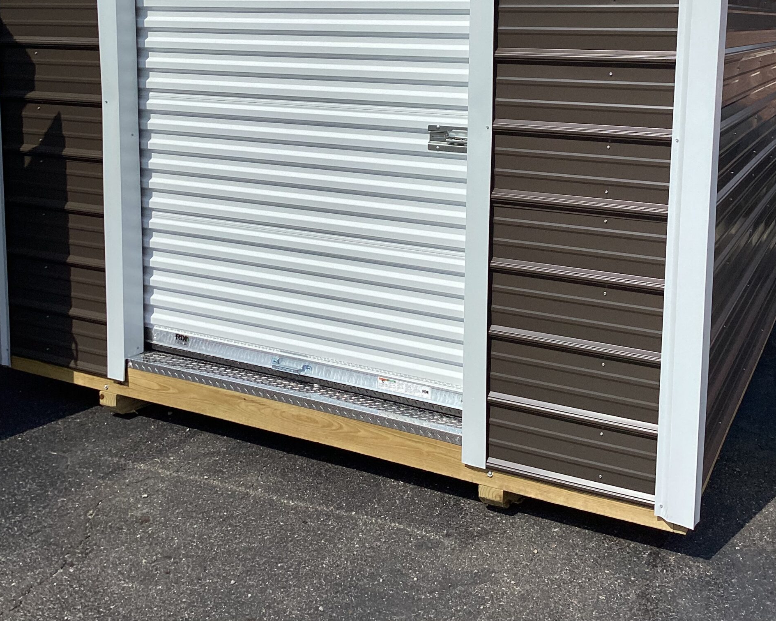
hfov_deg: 44.8
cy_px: 155
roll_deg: -2.8
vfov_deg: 35.7
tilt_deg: -7.2
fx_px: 942
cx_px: 386
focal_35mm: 41
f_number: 2.4
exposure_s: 1/4082
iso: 25
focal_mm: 3.3
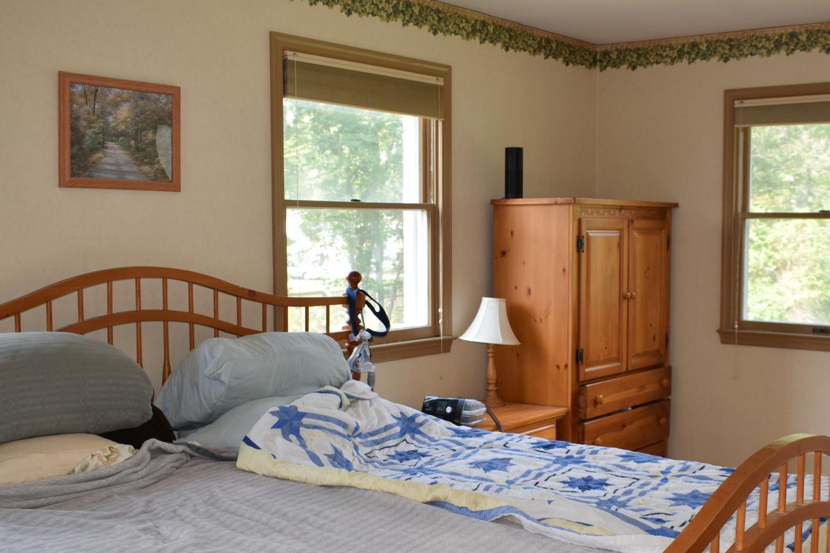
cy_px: 342
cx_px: 493
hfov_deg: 47.2
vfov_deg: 32.5
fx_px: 945
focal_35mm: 41
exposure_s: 1/125
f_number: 5.6
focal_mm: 18
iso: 640
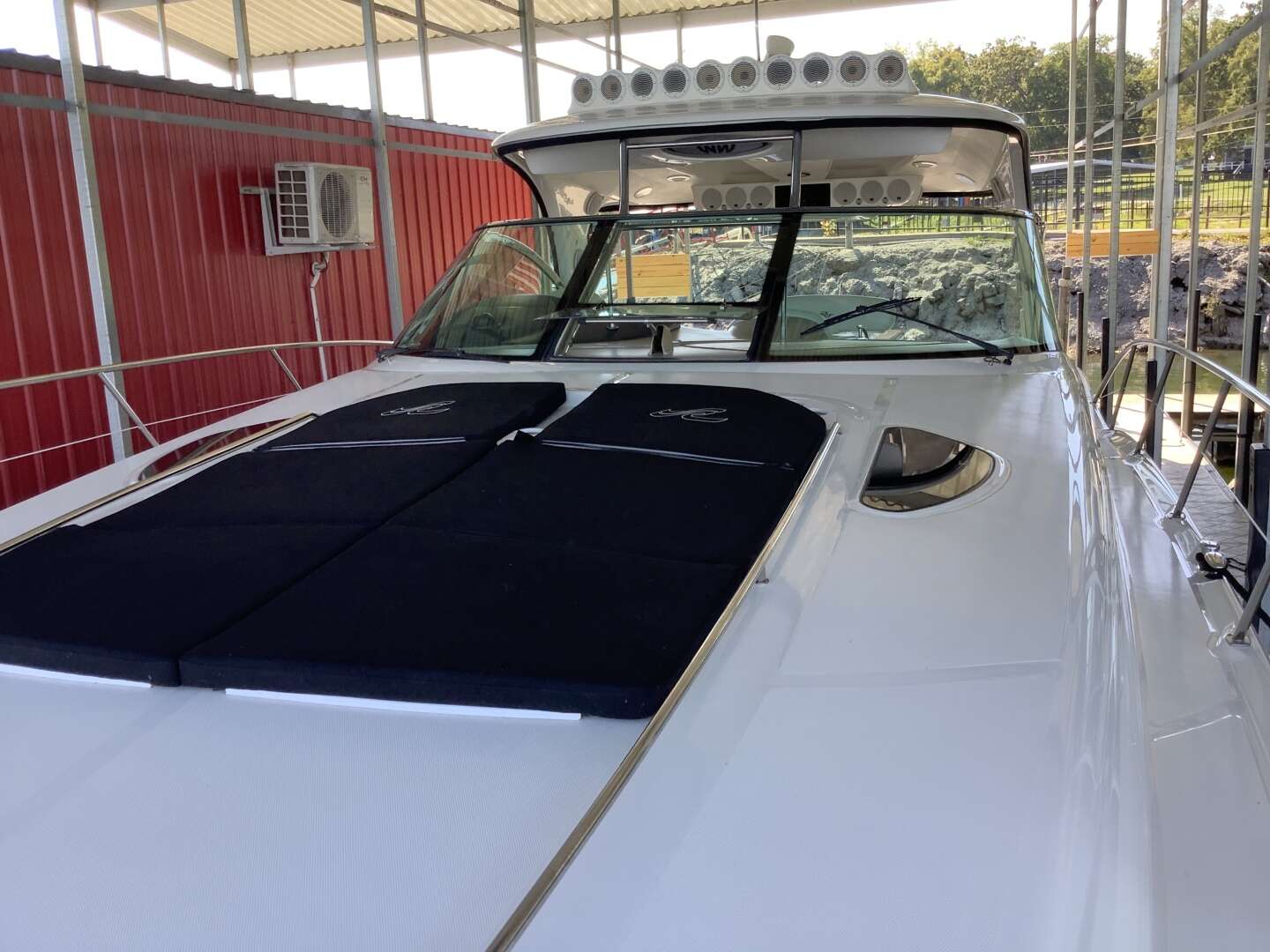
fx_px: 1137
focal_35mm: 31
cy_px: 476
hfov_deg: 58.4
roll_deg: +2.7
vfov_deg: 45.4
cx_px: 635
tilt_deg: -11.3
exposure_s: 1/126
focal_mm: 3.3
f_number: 2.4
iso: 25
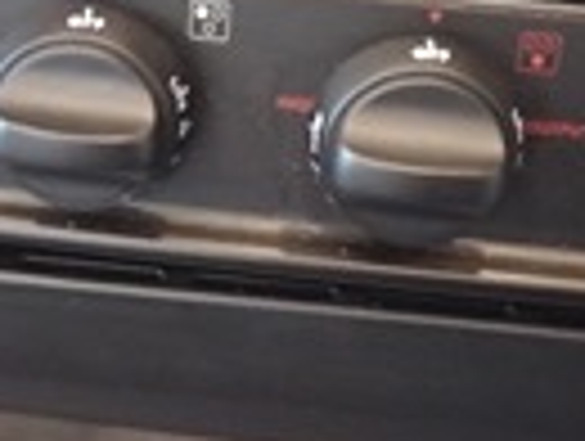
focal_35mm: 83
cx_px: 243
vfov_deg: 17.8
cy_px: 194
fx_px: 1405
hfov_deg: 23.5
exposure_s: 1/15.1
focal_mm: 4.71
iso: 2592
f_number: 1.7
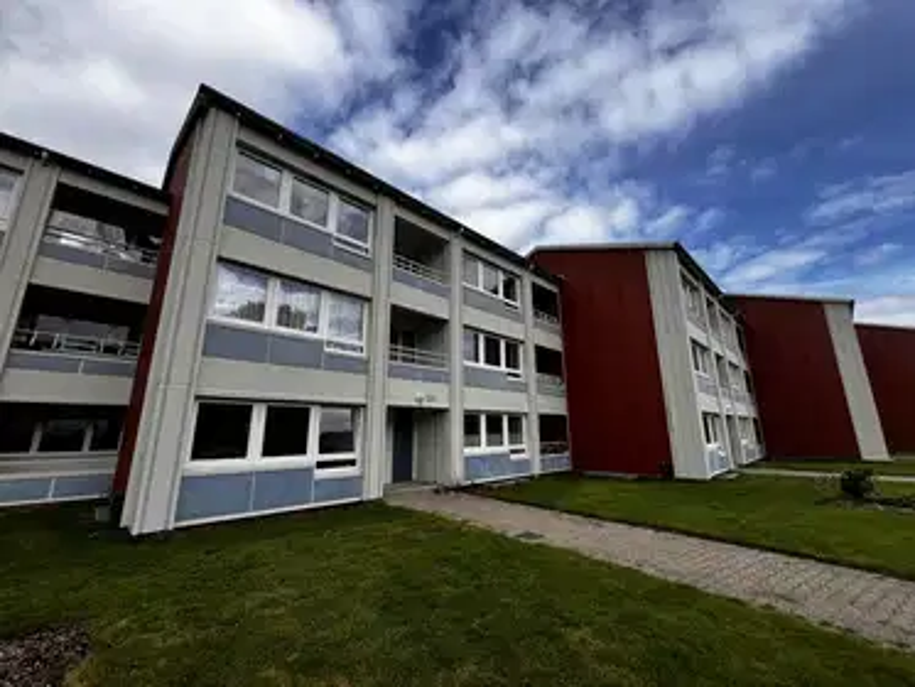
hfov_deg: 106.2
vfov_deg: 89.9
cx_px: 458
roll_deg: +0.7
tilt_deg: +13.5
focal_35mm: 13
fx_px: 344
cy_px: 344
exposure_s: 1/1033
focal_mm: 1.57
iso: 32
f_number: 1.8
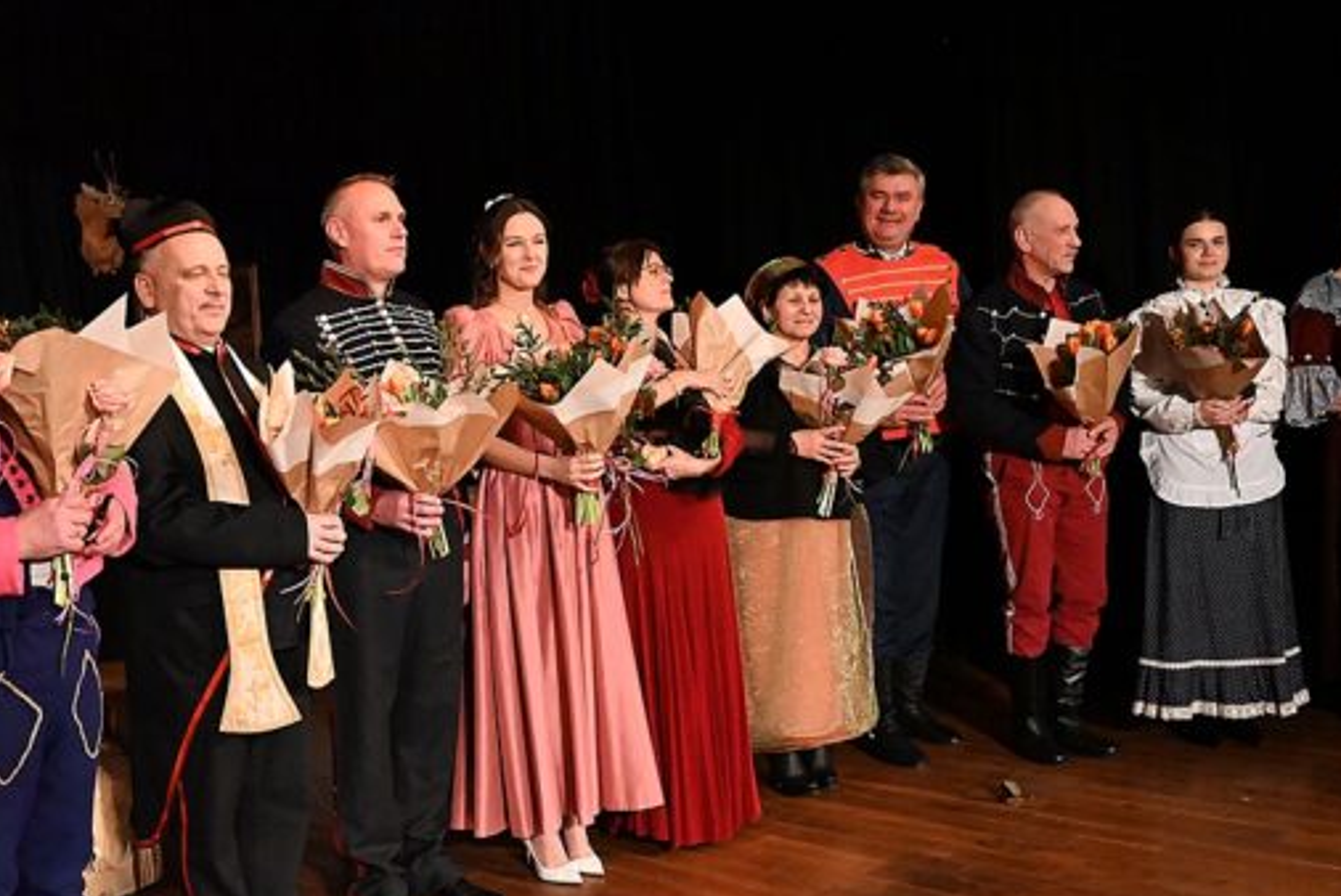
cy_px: 502
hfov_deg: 46.5
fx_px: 1556
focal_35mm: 42
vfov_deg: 32.1
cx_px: 591
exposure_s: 1/320
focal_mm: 27.5
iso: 10000
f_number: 4
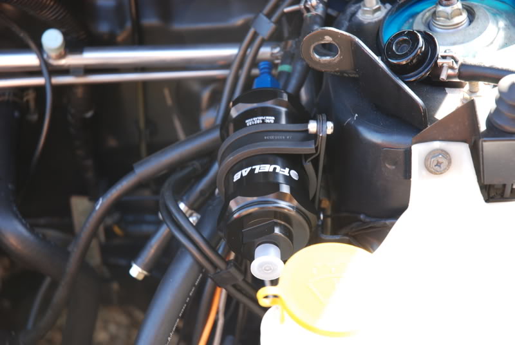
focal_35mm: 105
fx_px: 1504
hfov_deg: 19.4
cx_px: 258
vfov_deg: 13.1
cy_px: 172
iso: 200
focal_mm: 70
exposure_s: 1/25
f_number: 4.5
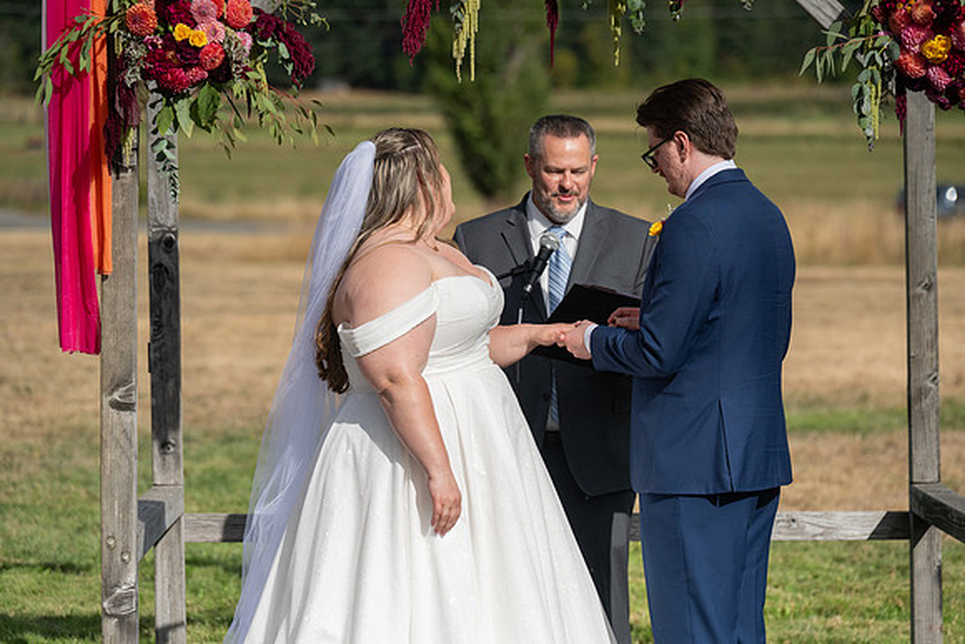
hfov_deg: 13.7
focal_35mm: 150
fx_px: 4022
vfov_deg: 9.2
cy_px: 322
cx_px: 482
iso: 400
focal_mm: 150
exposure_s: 1/8000
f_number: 4.5
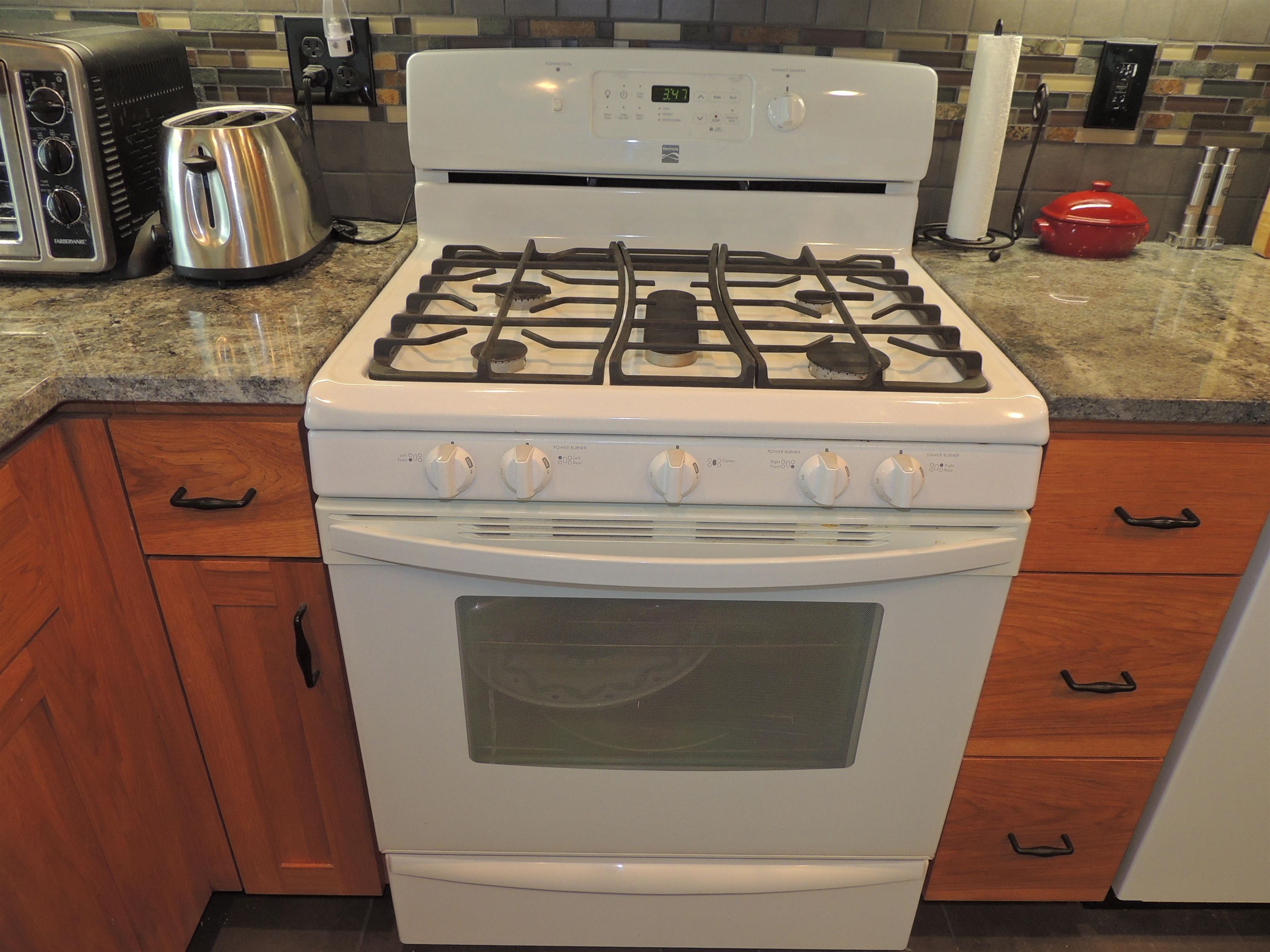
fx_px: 881
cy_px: 476
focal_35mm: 24
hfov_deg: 71.6
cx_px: 635
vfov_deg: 56.8
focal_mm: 4.3
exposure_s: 1/40
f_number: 3
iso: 180
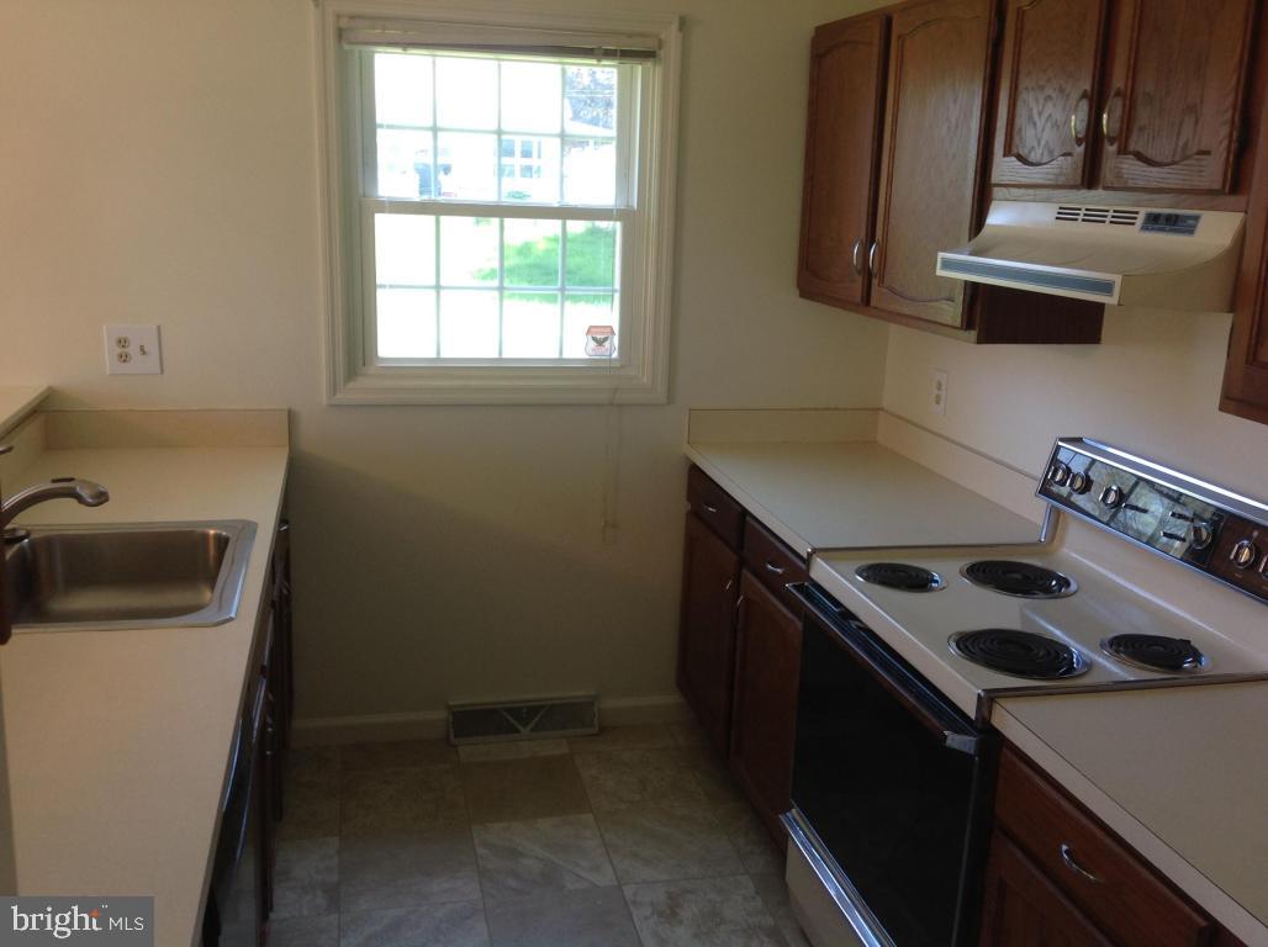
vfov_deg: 40.6
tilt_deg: -12.2
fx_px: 1280
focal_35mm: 35
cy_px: 474
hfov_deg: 52.7
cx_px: 634
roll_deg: -2.6
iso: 64
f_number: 2.4
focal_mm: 4.28
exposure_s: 1/40
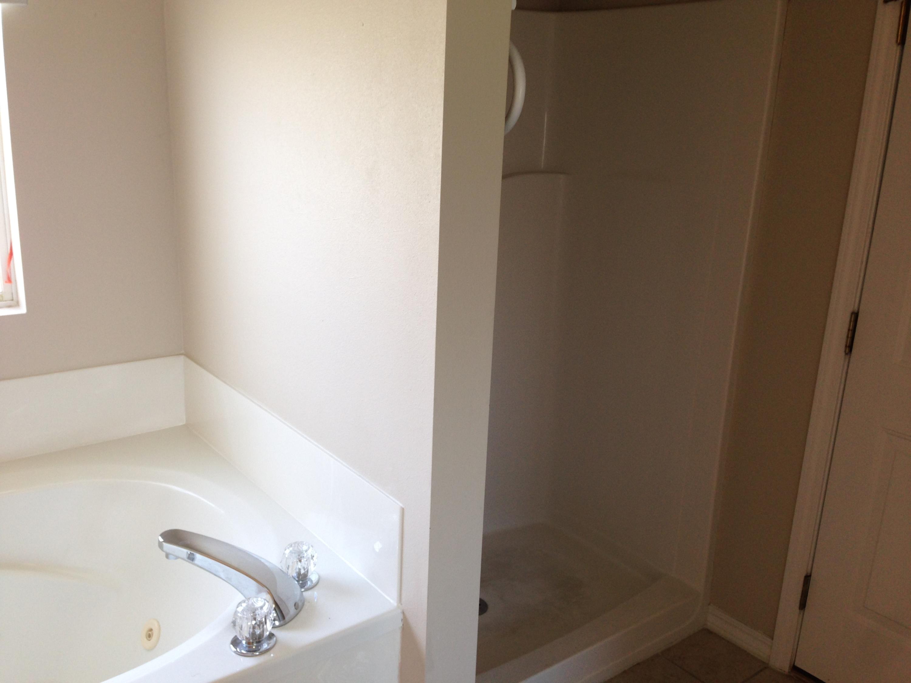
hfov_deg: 55.4
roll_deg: -1.7
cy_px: 342
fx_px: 868
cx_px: 456
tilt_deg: -16.1
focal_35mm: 33
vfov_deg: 42.9
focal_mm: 4.12
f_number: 2.4
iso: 50
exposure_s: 1/30
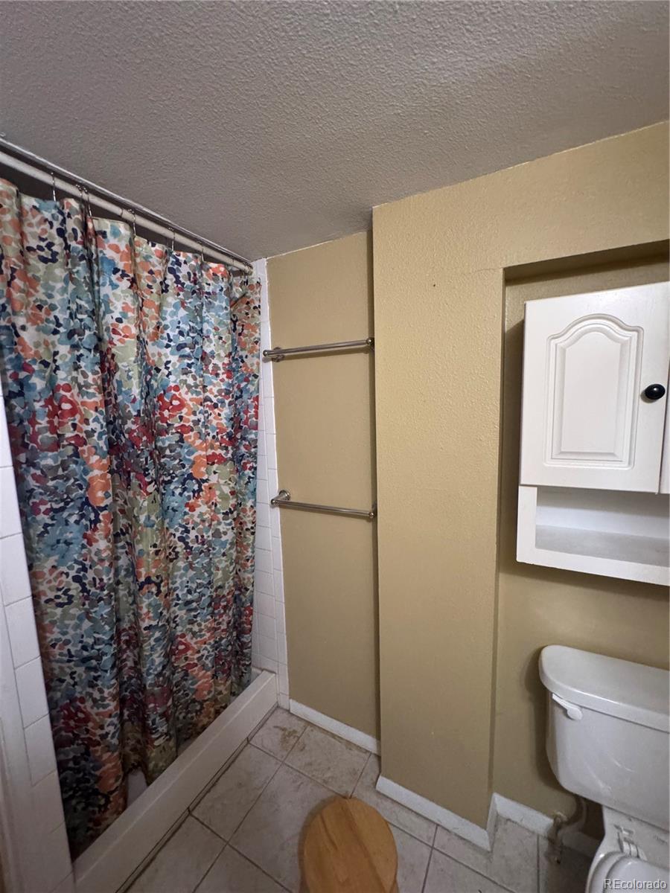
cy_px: 446
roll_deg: +1.8
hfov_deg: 85.7
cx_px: 335
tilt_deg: -7.5
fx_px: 361
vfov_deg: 102.1
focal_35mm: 14
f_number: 2.2
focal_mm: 2.22
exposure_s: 1/60
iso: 1000
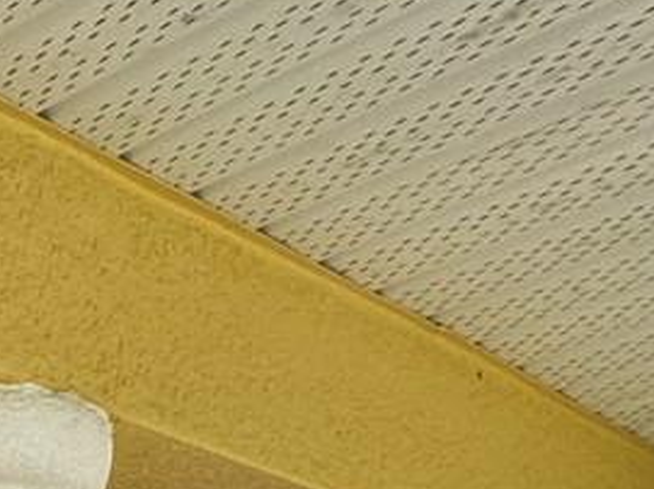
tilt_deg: -8.3
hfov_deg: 16.2
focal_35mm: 83
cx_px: -756
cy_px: 1302
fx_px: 1567
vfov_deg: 12.3
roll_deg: +1.3
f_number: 2.2
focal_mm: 2.22
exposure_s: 1/99
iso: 64
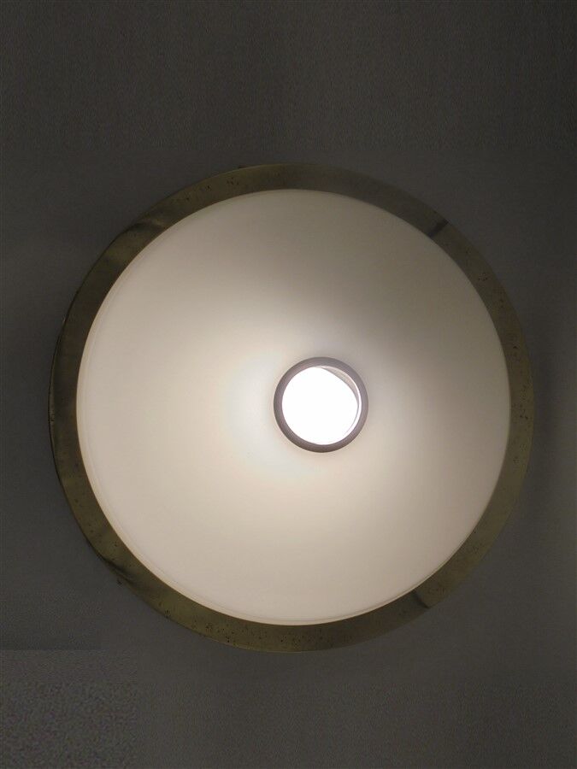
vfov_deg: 67.3
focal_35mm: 26
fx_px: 578
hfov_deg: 53.1
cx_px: 288
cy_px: 384
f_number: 3.5
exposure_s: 1/160
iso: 100
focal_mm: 4.6
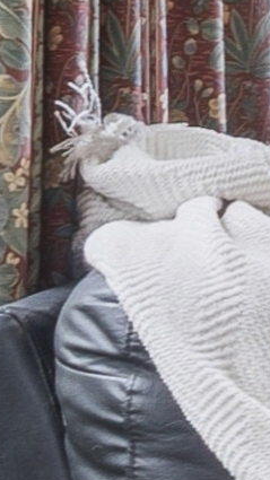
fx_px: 3335
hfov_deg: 3.7
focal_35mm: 262
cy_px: -130
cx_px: 1780
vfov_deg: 8.1
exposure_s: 4
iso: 100
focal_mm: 18
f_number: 11
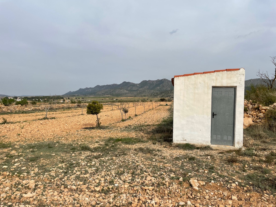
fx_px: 207
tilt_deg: +0.0
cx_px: 138
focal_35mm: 26
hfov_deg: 67.3
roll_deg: -1.2
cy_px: 104
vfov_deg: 53.1
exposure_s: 1/5291
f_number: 1.6
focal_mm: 4.2
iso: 32
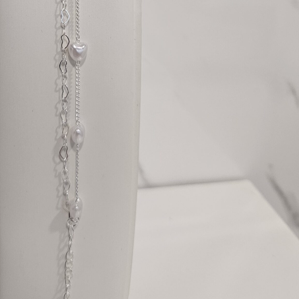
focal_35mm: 45
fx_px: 440
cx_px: 83
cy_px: 10
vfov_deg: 34.6
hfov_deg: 36.8
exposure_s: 1/100
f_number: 1.8
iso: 160
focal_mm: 5.4
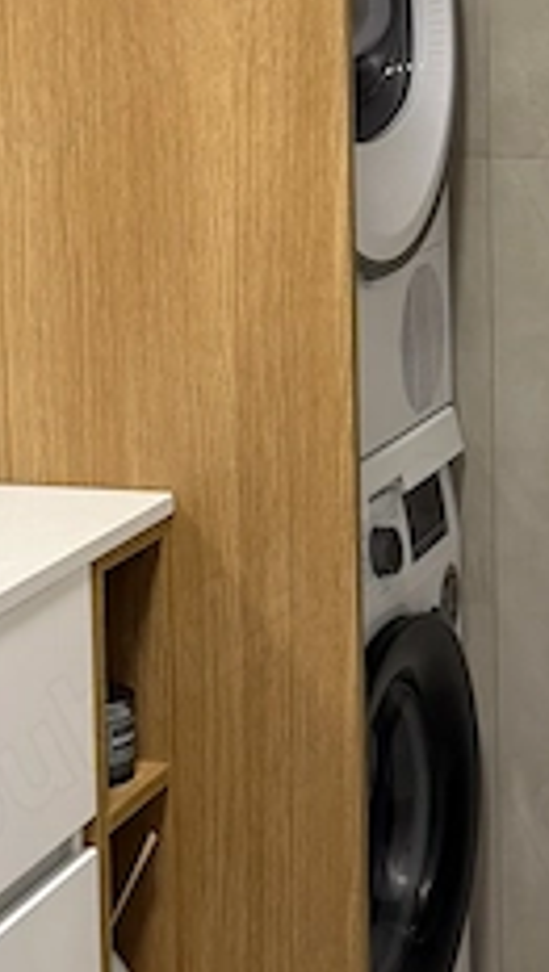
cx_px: 486
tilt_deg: -6.1
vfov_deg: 23.2
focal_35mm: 90
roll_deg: +0.7
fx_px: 2322
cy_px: 151
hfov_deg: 13.4
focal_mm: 6.76
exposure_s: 1/50
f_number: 1.78
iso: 250
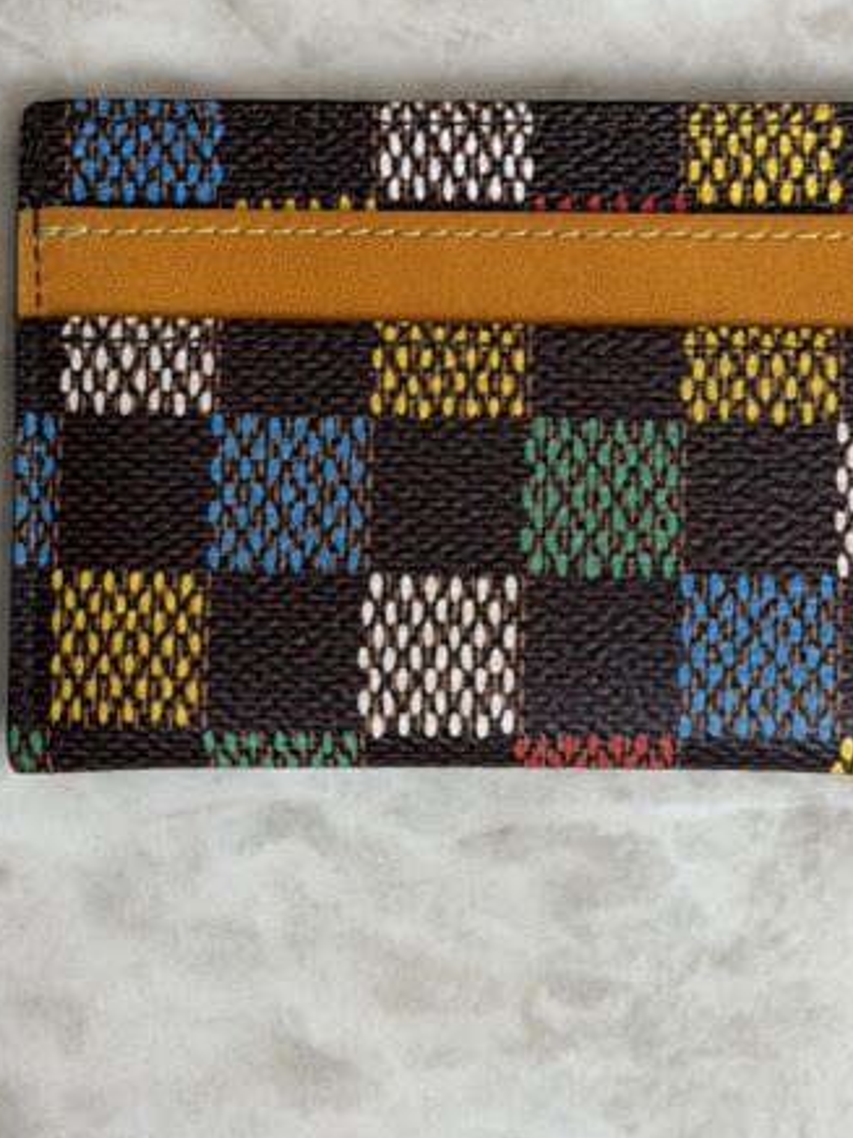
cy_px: 438
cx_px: 514
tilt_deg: -85.4
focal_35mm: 88
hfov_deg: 16.8
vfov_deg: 22.2
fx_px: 2891
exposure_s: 1/120
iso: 64
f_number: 1.78
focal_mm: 6.76
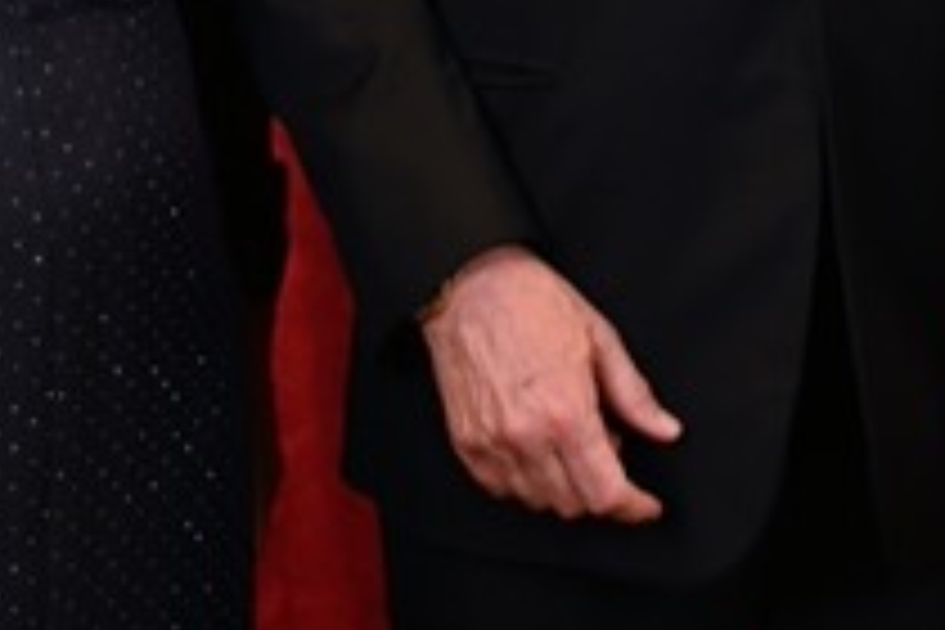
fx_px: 3596
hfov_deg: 14.8
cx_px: 842
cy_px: -506
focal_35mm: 137
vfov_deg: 9.5
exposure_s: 1/125
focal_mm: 36
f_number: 4
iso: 640
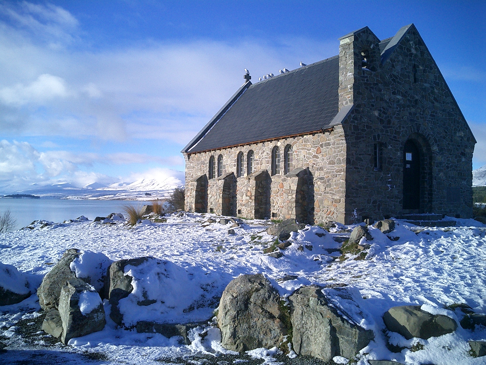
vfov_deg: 40.7
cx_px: 243
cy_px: 182
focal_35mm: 35
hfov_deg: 52.6
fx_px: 491
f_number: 4.2
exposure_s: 1/640
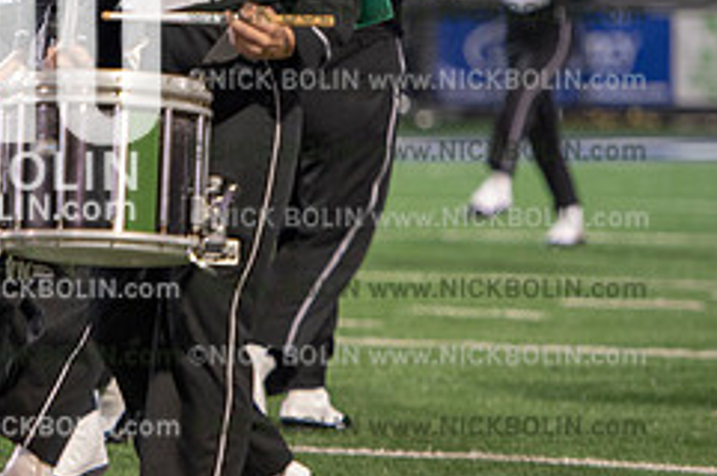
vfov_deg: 3.6
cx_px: -51
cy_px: 80
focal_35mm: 385
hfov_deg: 5.3
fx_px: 7658
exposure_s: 1/250
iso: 4000
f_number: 2.8
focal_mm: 160
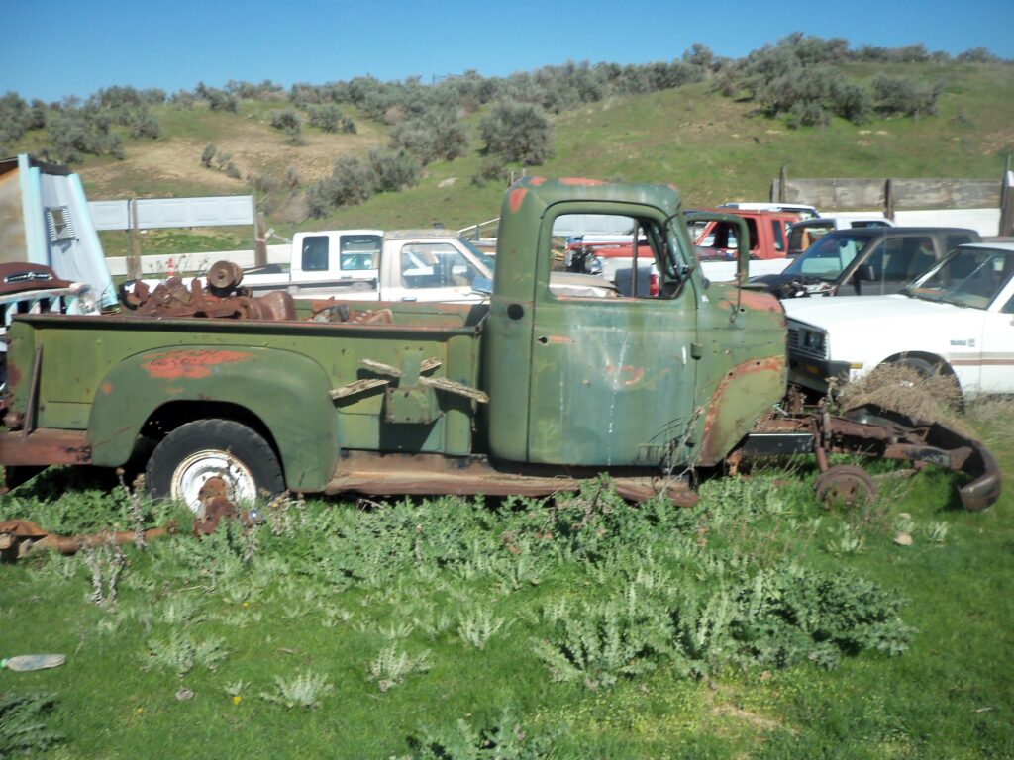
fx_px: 996
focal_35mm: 34
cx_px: 507
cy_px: 380
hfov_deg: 54.0
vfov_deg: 41.8
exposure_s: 1/200
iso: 80
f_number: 8.8
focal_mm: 5.7
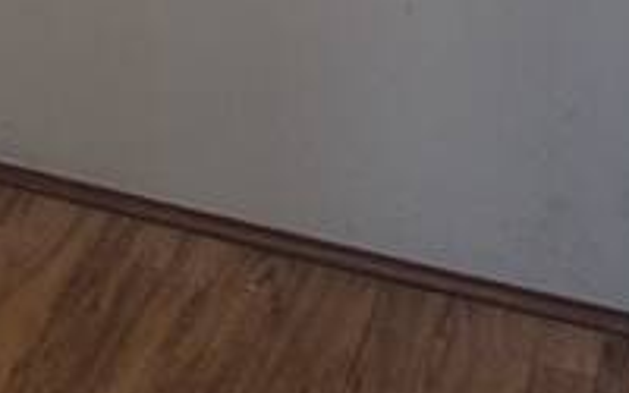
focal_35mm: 99
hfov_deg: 20.0
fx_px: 1697
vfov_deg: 10.2
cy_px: -726
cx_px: -82
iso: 50
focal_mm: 1.8
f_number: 2.2
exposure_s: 1/60
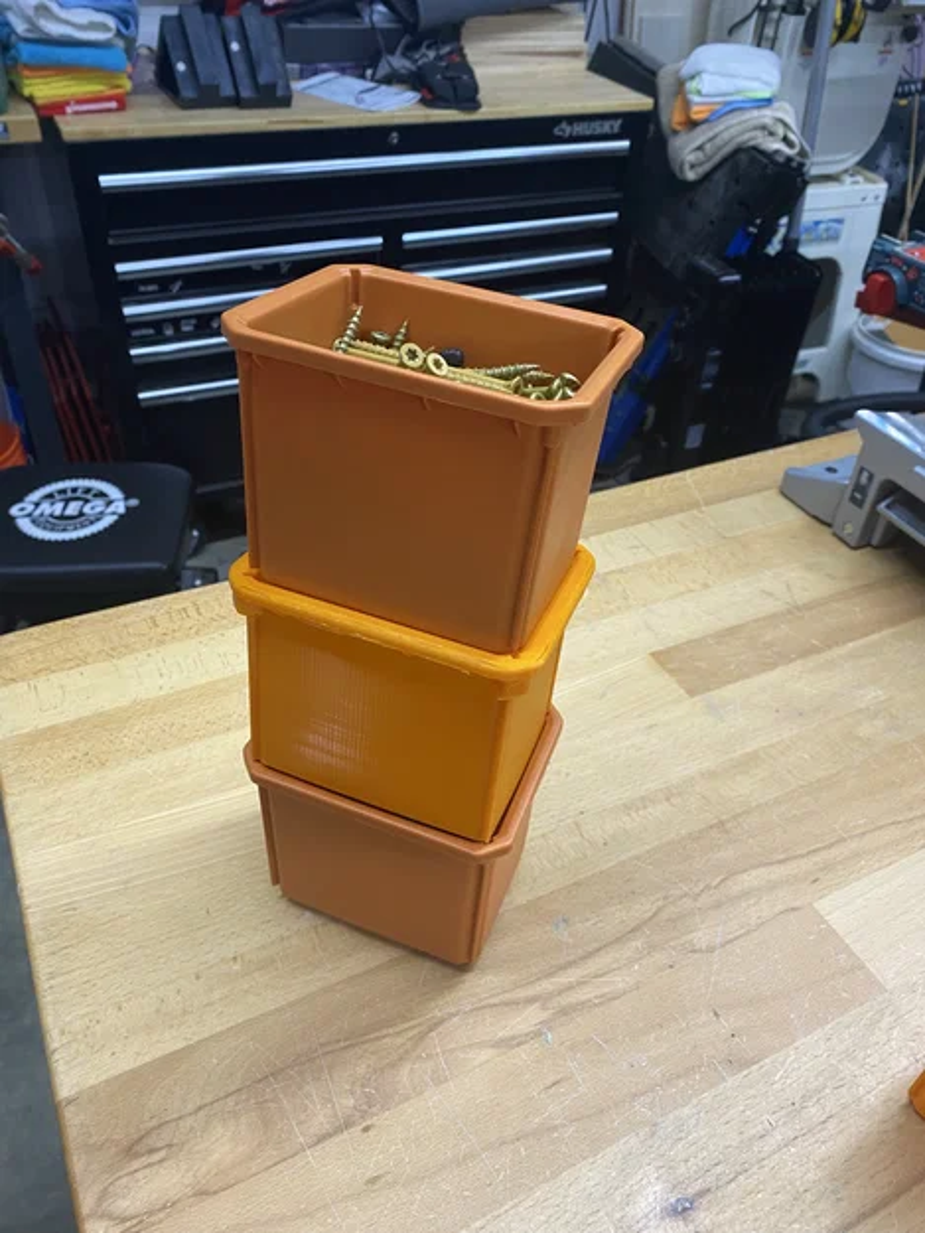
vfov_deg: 67.3
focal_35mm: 26
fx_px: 926
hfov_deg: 53.1
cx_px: 462
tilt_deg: -39.6
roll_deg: -3.5
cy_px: 616
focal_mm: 4.25
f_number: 1.8
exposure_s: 1/60
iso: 100
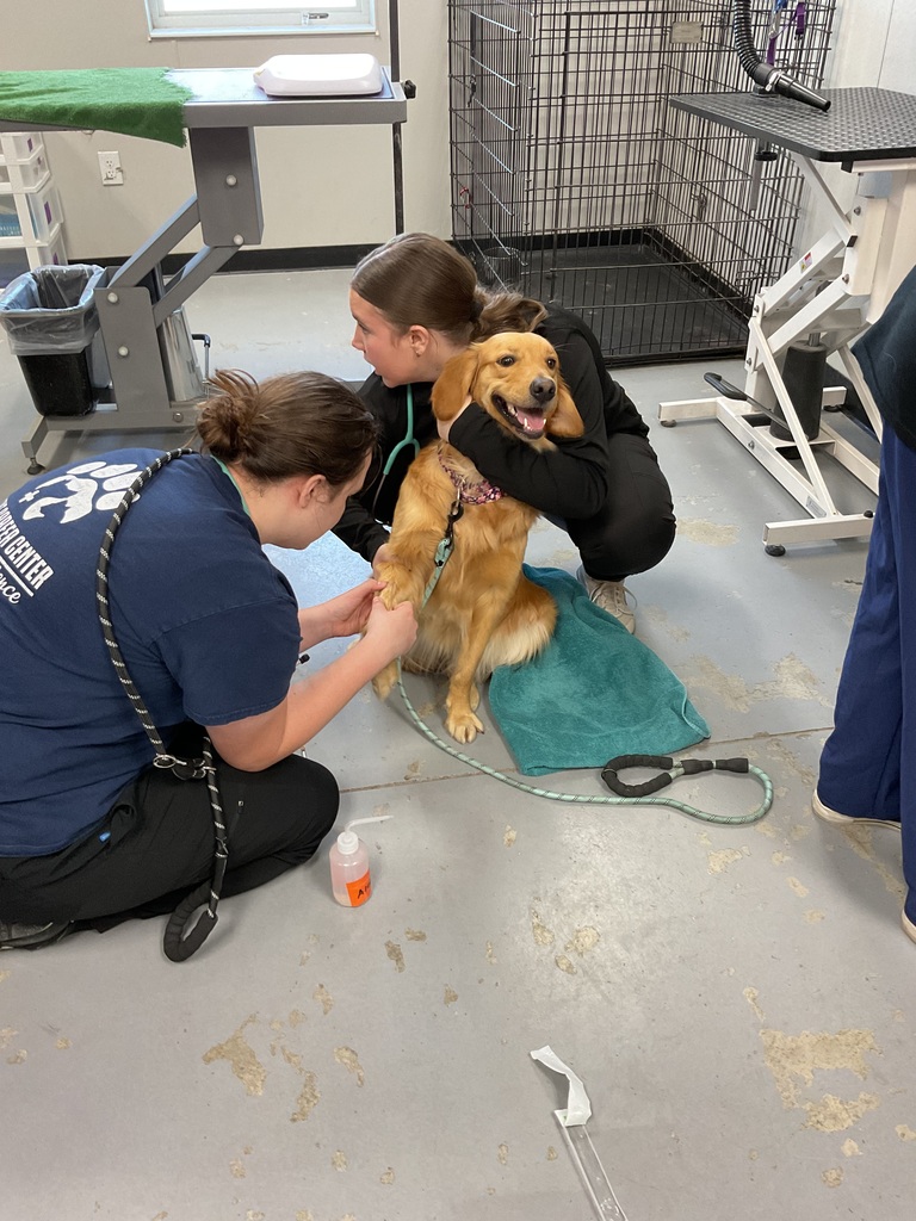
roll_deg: +2.1
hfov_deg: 48.2
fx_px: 1023
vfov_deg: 61.7
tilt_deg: -35.4
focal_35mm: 29
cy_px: 610
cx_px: 458
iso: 160
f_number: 1.8
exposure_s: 1/60
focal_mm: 3
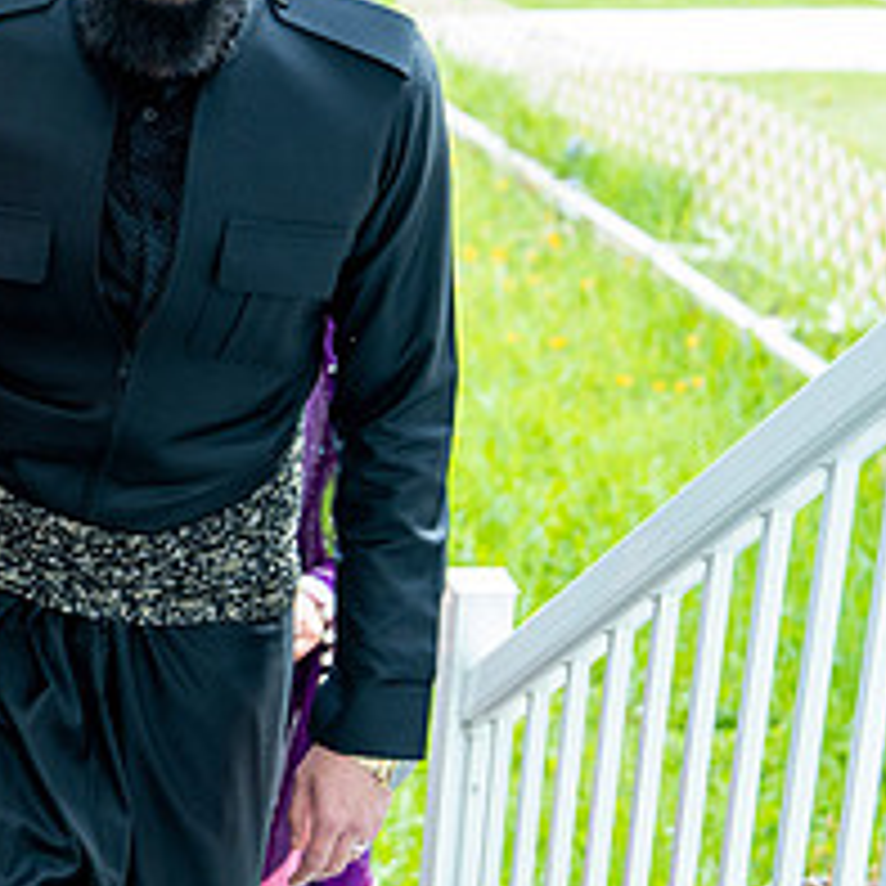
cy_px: 407
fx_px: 2896
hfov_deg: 16.6
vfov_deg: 17.4
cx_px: -202
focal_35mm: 100
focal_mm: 40
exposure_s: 1/320
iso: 1000
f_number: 2.8
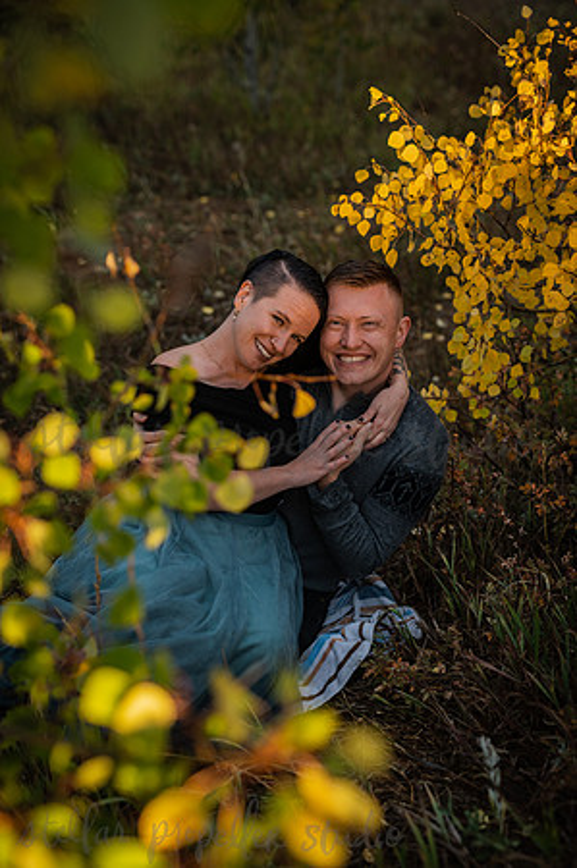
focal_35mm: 50
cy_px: 434
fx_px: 1205
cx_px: 288
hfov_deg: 26.9
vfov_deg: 39.6
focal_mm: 50
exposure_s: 1/400
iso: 400
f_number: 2.2
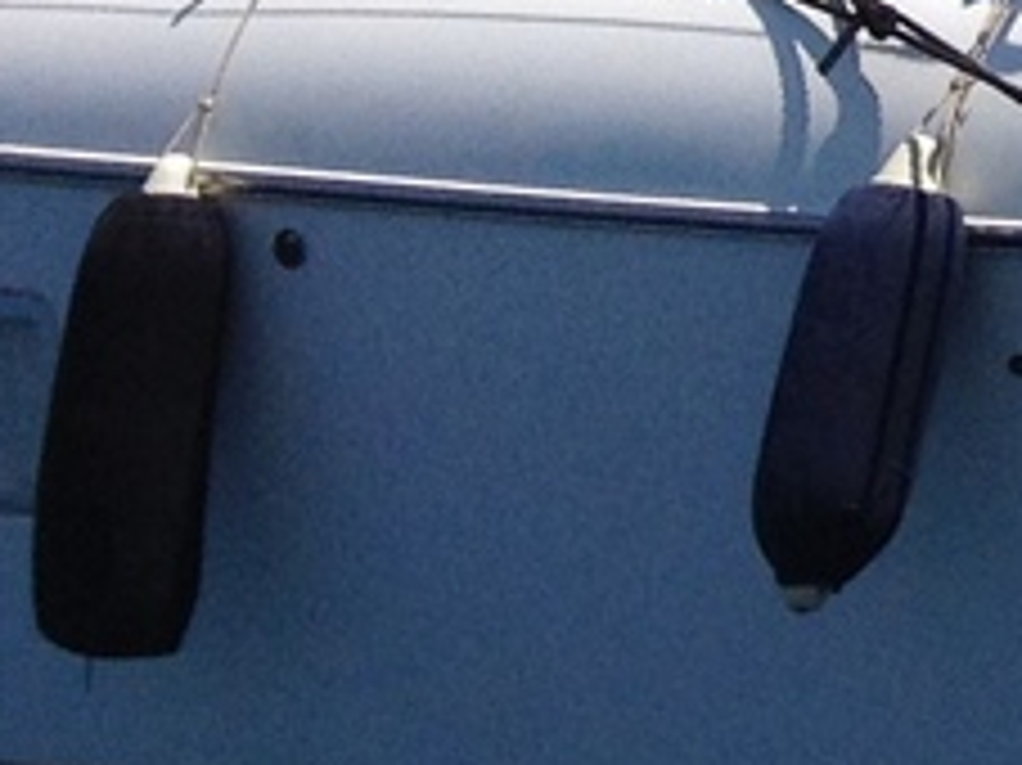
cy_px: -702
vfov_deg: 5.9
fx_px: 7289
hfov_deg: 6.8
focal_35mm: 247
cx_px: 3584
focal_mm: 4.28
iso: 50
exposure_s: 1/2513
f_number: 2.4
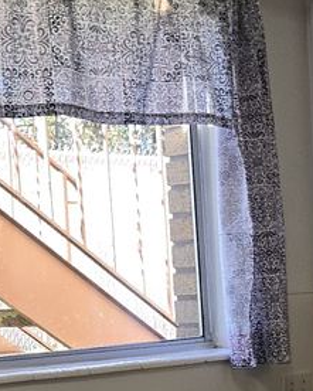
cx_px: 354
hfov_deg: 12.1
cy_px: 473
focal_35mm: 125
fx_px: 1447
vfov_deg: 14.9
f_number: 1.8
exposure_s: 1/60
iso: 32
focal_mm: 5.4
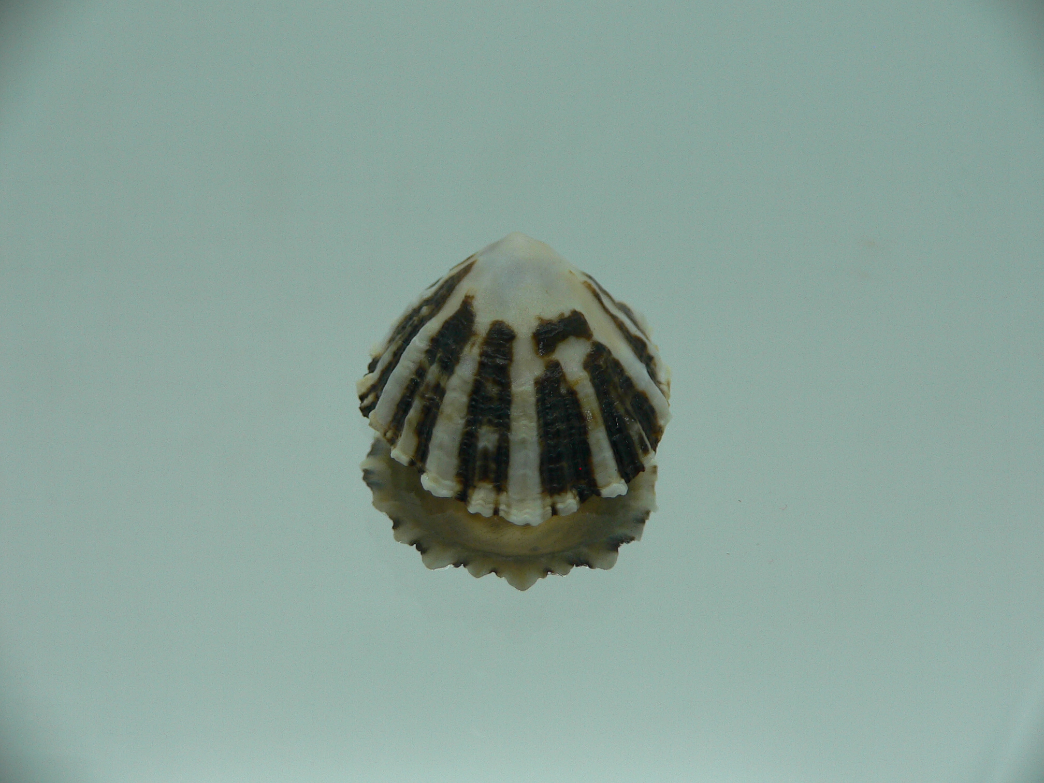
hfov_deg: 52.6
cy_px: 392
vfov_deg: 40.7
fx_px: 1056
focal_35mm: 35
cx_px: 522
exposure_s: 1/60
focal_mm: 4.6
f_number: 2.8
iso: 80
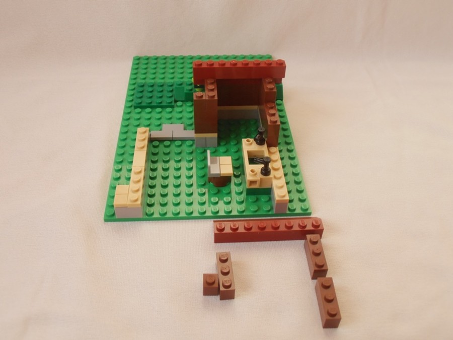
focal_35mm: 37
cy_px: 170
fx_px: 484
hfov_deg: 50.1
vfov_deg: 38.7
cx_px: 226
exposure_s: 1/100
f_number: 3.9
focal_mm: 6.61
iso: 80
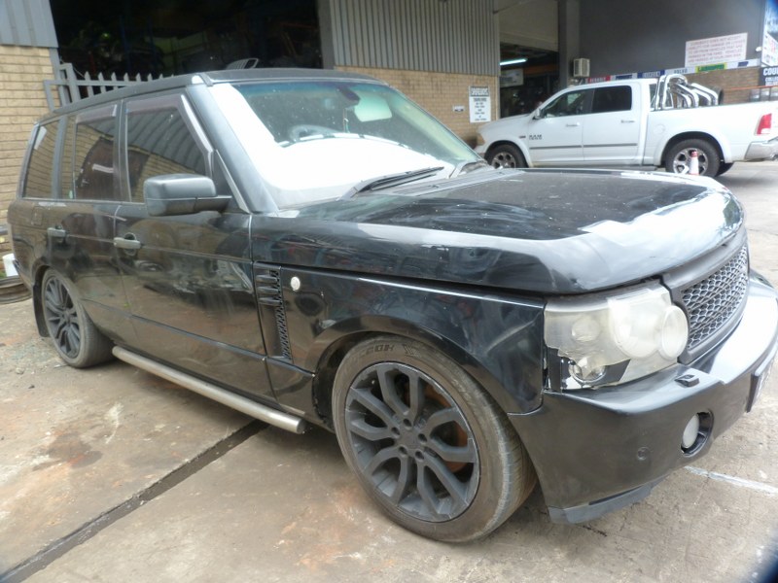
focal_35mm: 25
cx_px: 389
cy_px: 292
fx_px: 562
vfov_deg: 54.9
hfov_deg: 69.4
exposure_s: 1/100
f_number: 3.2
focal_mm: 4.5
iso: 125
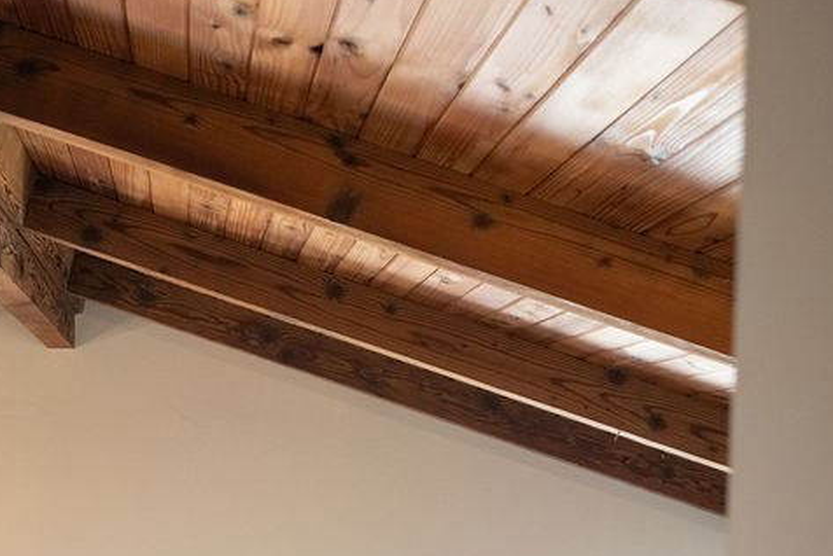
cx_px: 156
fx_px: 996
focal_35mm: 43
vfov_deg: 29.5
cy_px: 531
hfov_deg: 43.1
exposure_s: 1/160
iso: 800
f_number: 9
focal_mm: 20
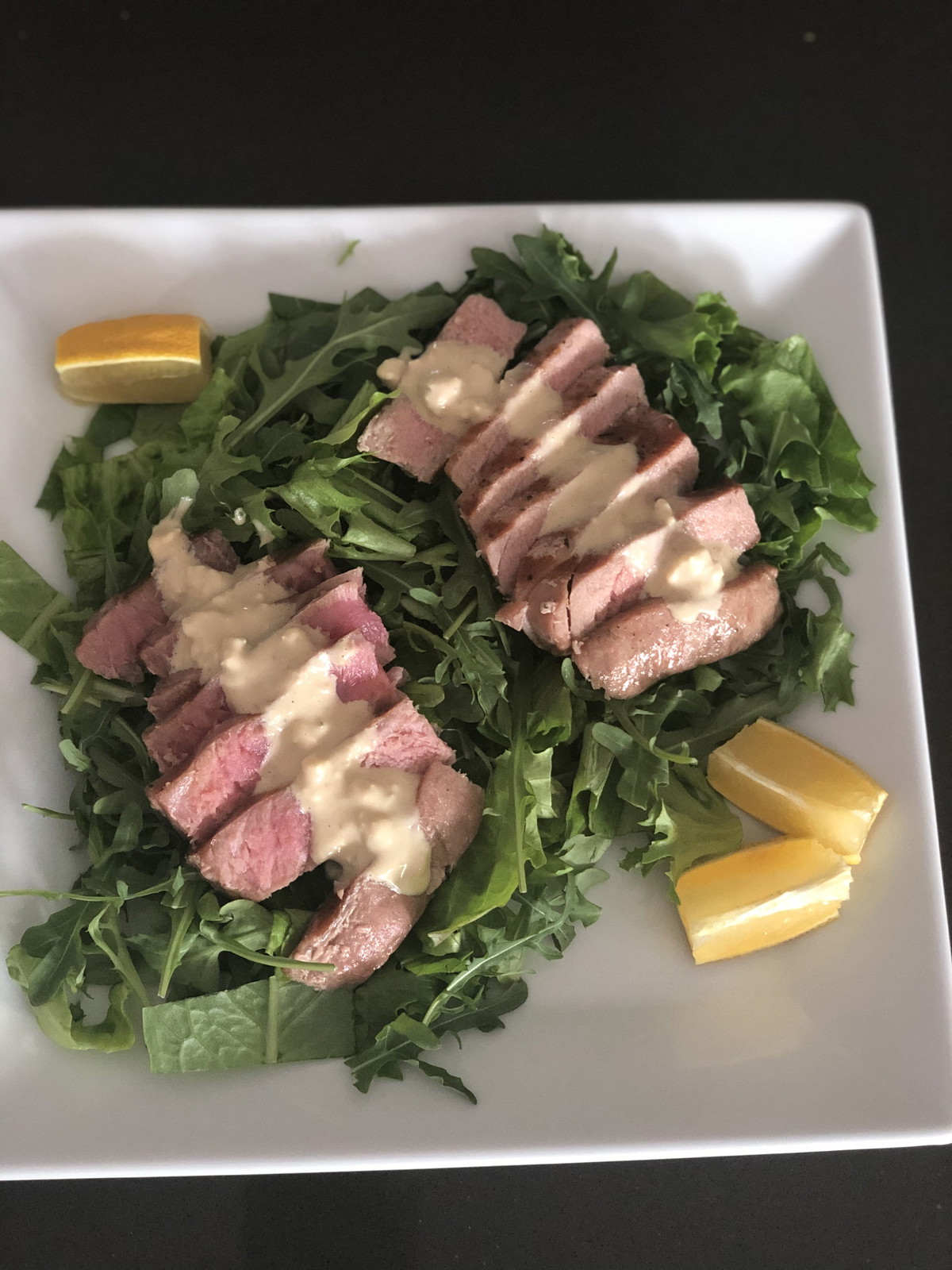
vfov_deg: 36.8
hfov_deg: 28.0
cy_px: 635
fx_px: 1907
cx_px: 476
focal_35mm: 52
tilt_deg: -73.4
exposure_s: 1/24
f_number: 2.4
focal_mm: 6
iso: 160
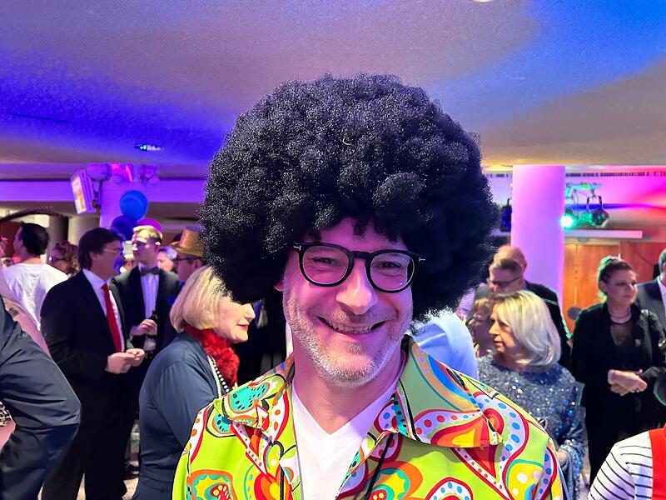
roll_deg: -2.8
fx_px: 500
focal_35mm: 26
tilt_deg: +0.4
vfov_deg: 53.1
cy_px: 250
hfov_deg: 67.3
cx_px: 333
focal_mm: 5.7
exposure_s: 1/33
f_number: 1.5
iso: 500
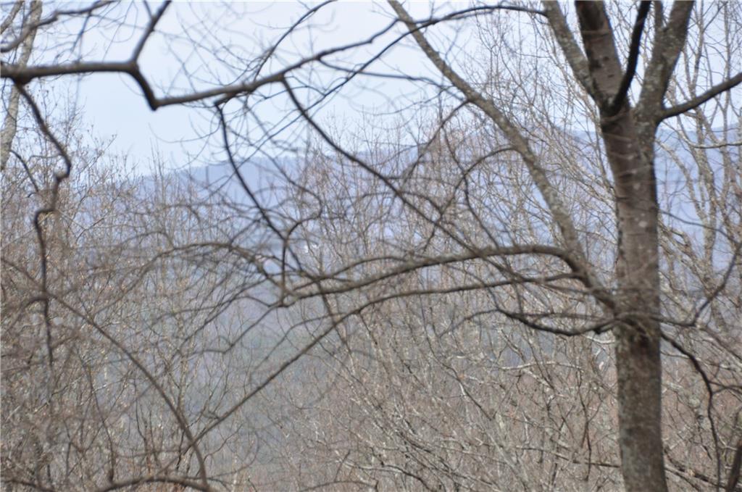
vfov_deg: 7.6
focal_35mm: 180
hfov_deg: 11.4
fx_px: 3704
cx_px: 371
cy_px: 246
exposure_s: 1/250
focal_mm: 120
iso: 200
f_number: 7.1
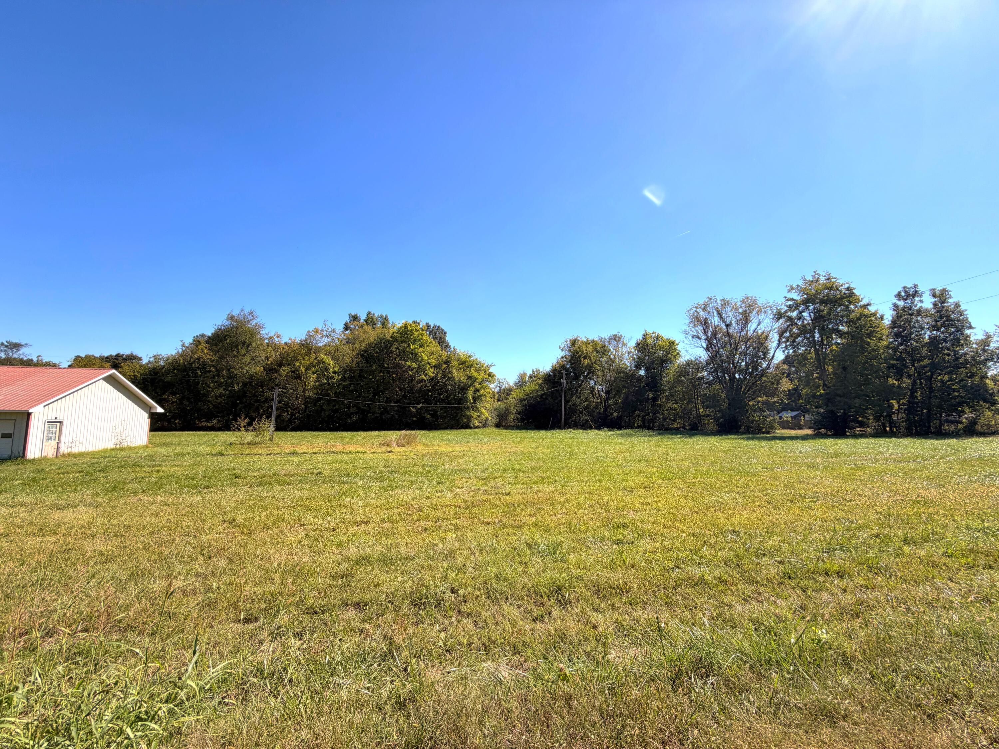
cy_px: 374
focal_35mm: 14
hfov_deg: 102.1
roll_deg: +1.8
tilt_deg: +4.5
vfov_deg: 85.7
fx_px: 404
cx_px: 500
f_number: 2.2
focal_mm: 2.22
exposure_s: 1/888
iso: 20
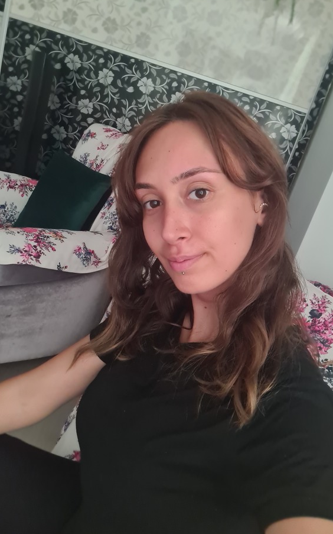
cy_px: 265
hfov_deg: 46.0
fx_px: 392
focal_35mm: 27
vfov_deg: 68.4
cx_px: 175
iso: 400
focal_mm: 3.8
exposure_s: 1/60
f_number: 2.2
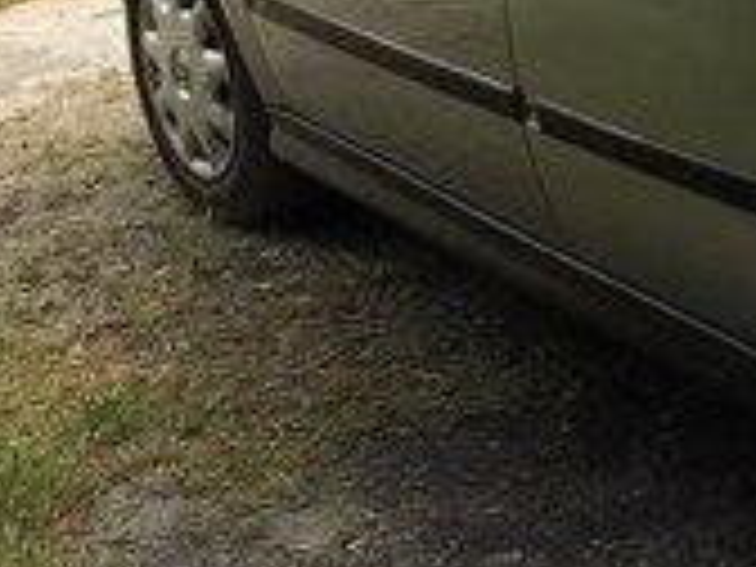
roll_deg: +9.9
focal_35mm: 114
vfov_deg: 12.6
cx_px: 729
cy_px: -160
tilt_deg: -9.2
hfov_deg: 16.9
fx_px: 2490
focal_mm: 4.15
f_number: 2.2
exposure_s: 1/414
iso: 32
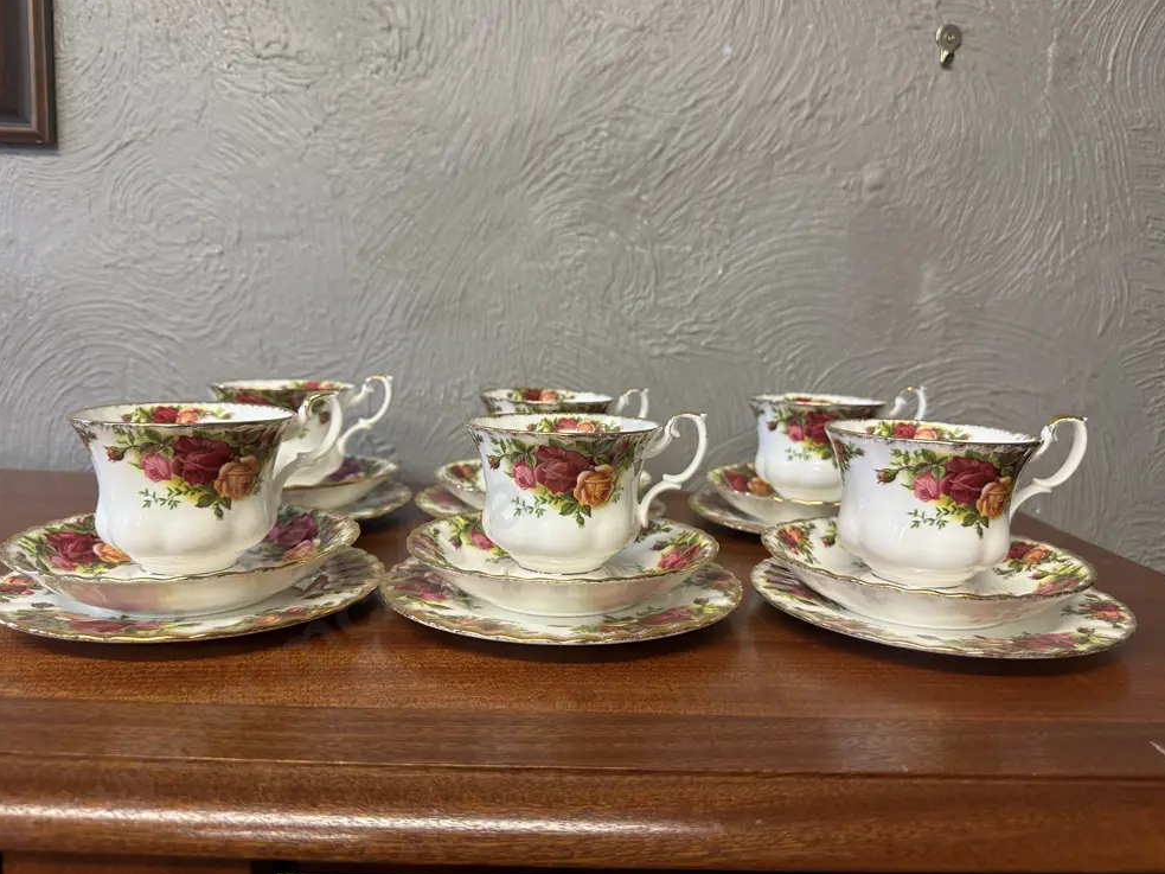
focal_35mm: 25
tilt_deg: -7.6
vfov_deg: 54.9
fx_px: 841
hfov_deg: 69.4
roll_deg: -2.3
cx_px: 585
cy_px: 444
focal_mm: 6.86
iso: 125
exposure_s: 1/100
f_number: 1.78
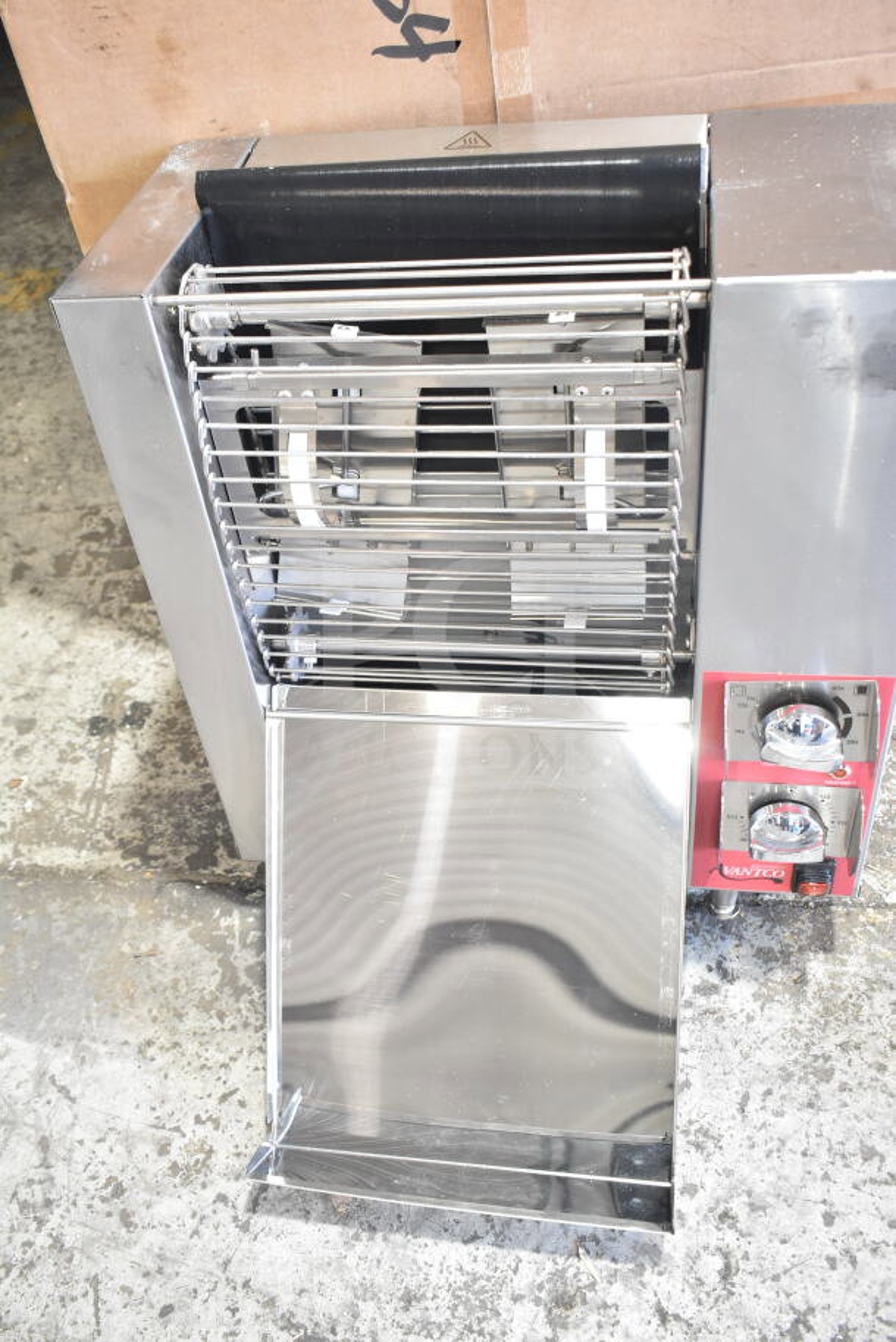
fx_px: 1231
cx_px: 448
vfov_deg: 57.2
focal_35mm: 33
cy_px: 671
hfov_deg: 40.0
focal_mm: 22
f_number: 5
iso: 1600
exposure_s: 1/100
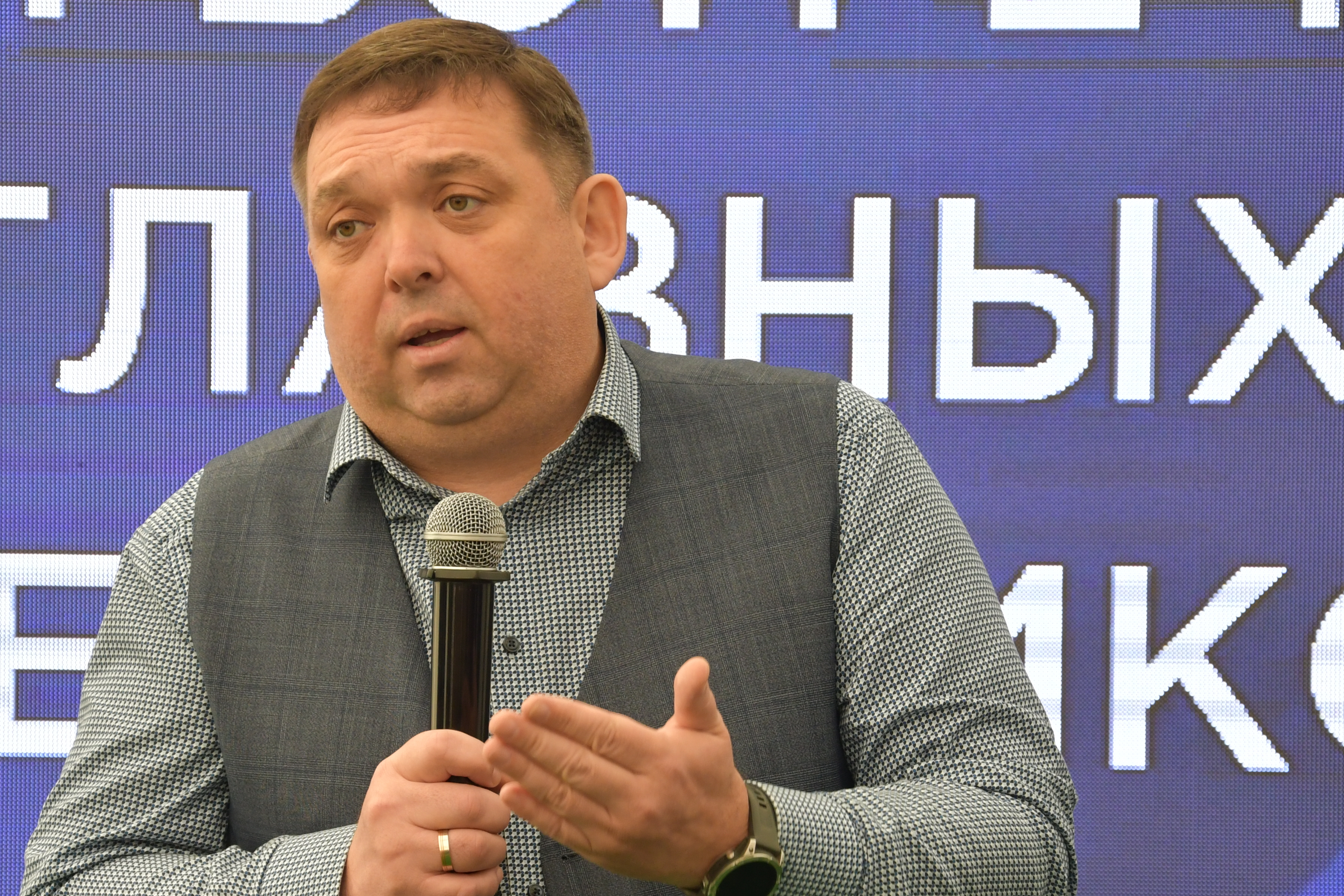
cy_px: 642
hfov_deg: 12.6
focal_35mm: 163
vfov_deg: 8.4
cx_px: 617
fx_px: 6085
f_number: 5.3
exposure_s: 1/250
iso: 800
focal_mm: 70
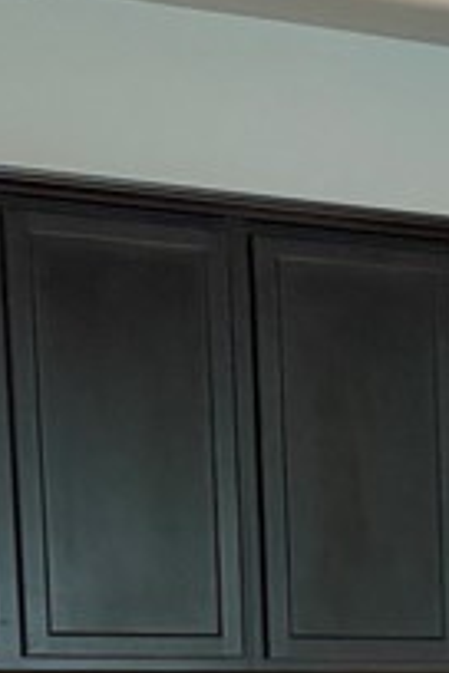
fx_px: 2544
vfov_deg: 14.4
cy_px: 901
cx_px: 1248
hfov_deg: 8.7
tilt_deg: -3.8
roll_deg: +0.6
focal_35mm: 136
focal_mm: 5.96
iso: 400
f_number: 1.6
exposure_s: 1/60
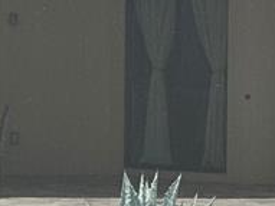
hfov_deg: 7.6
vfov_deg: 5.7
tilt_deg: -0.8
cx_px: -3
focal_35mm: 258
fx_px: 2048
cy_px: 12
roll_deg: -0.7
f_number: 1.78
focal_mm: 6.76
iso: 64
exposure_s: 1/2717
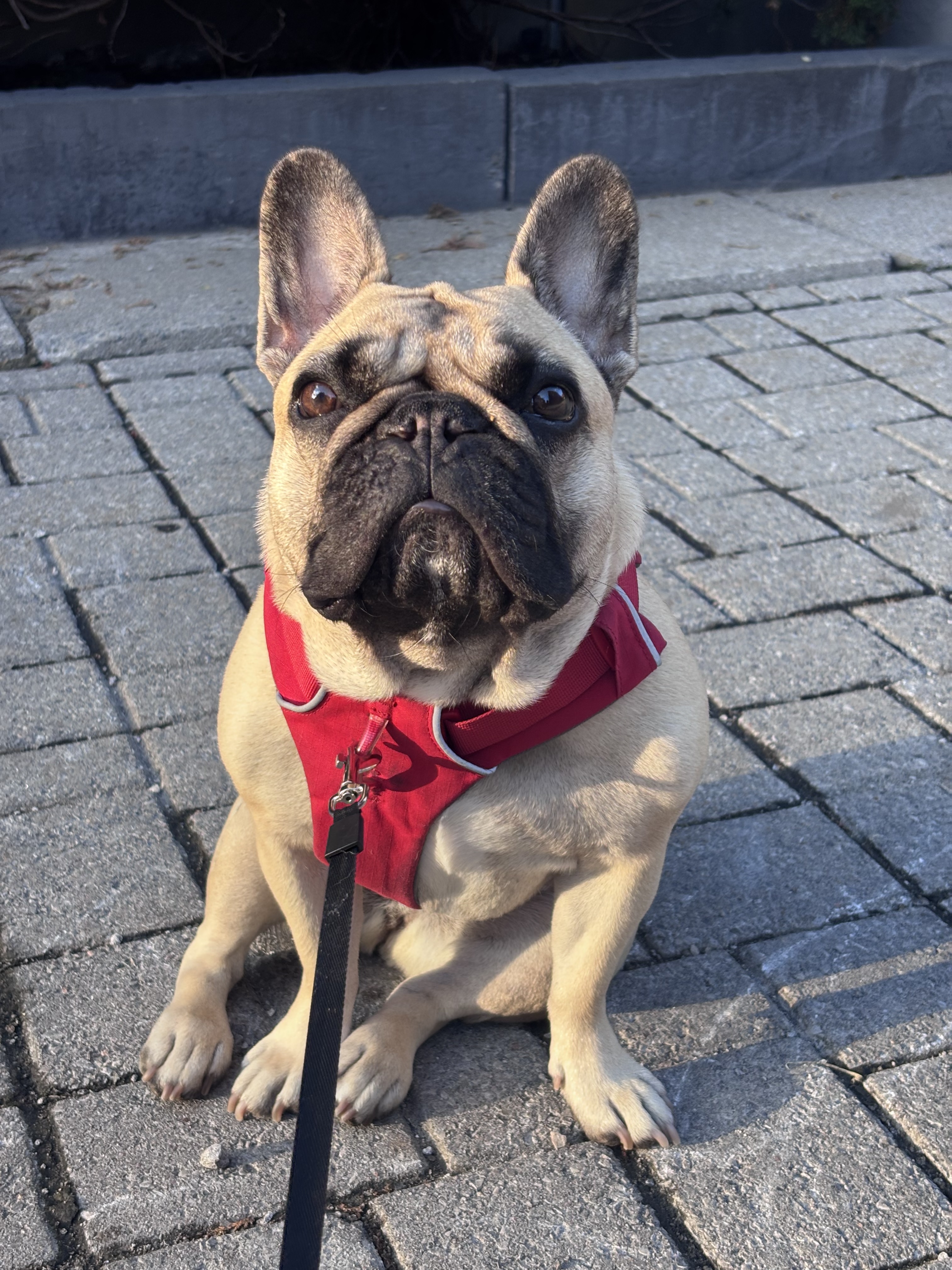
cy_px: 635
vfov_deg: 36.8
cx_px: 476
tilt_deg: -23.3
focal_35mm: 52
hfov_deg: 28.0
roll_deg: -1.5
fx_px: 1907
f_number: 1.6
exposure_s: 1/154
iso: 32
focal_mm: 5.96
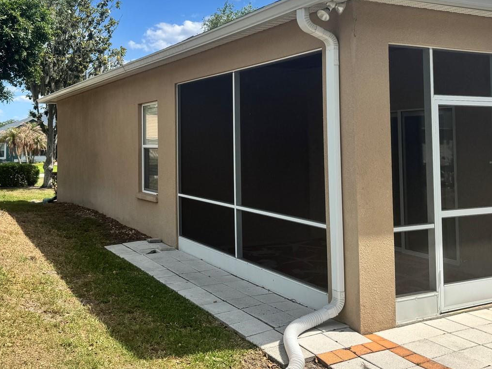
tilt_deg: +2.1
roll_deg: +0.1
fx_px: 540
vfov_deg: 37.2
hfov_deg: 48.5
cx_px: 182
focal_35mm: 38
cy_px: 116
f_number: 1.78
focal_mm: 6.76
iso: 80
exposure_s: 1/4608
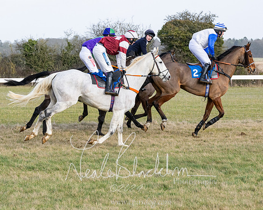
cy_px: 118
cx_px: 91
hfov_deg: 13.4
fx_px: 1119
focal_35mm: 144
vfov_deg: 10.7
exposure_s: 1/1250
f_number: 5
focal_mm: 70
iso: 400
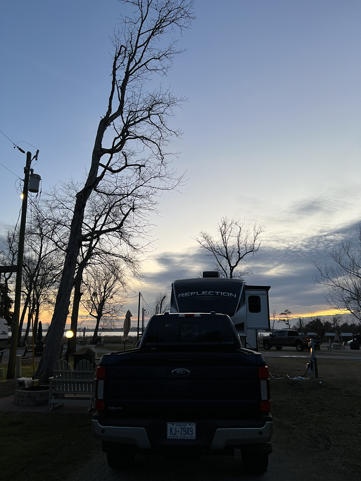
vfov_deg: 67.3
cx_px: 180
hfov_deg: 53.1
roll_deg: +0.2
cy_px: 240
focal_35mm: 26
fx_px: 362
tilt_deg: +14.9
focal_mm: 5.7
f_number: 1.5
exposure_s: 1/60
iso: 100
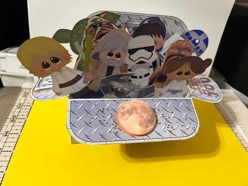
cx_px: 124
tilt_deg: -36.4
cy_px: 93
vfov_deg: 53.0
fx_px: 186
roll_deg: -4.5
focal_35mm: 26
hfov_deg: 67.3
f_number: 1.6
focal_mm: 5.1
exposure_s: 1/60
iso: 400
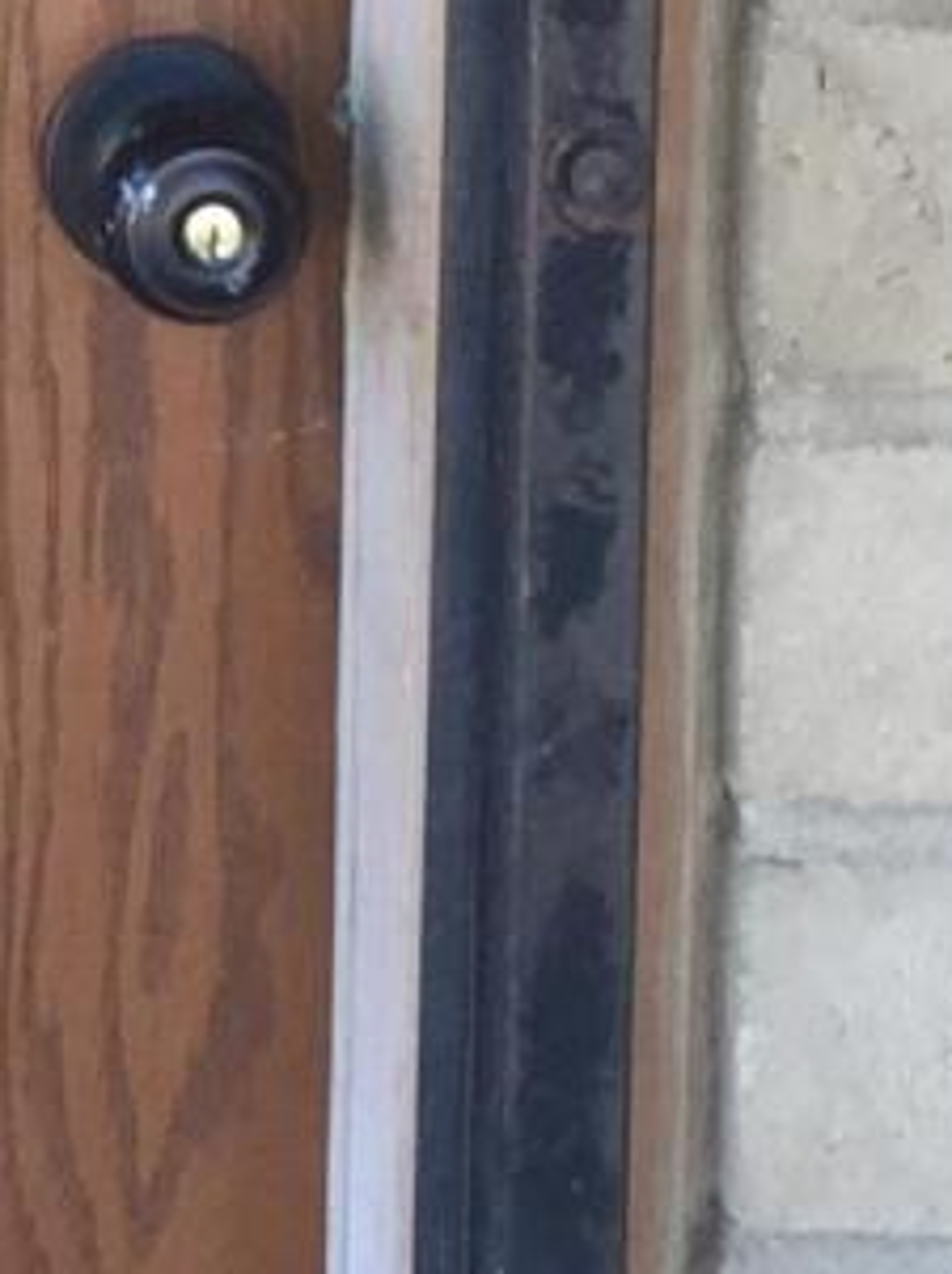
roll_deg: -0.5
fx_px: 7092
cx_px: -1164
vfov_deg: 9.6
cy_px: -1198
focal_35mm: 193
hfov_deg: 7.3
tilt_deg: -5.6
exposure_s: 1/120
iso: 40
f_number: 2.2
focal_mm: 4.15
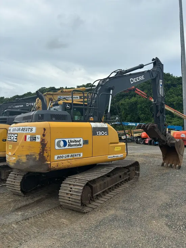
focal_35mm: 26
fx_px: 186
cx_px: 93
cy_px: 124
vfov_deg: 67.3
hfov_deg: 53.1
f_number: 1.6
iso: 50
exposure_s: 1/1248
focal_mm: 5.96
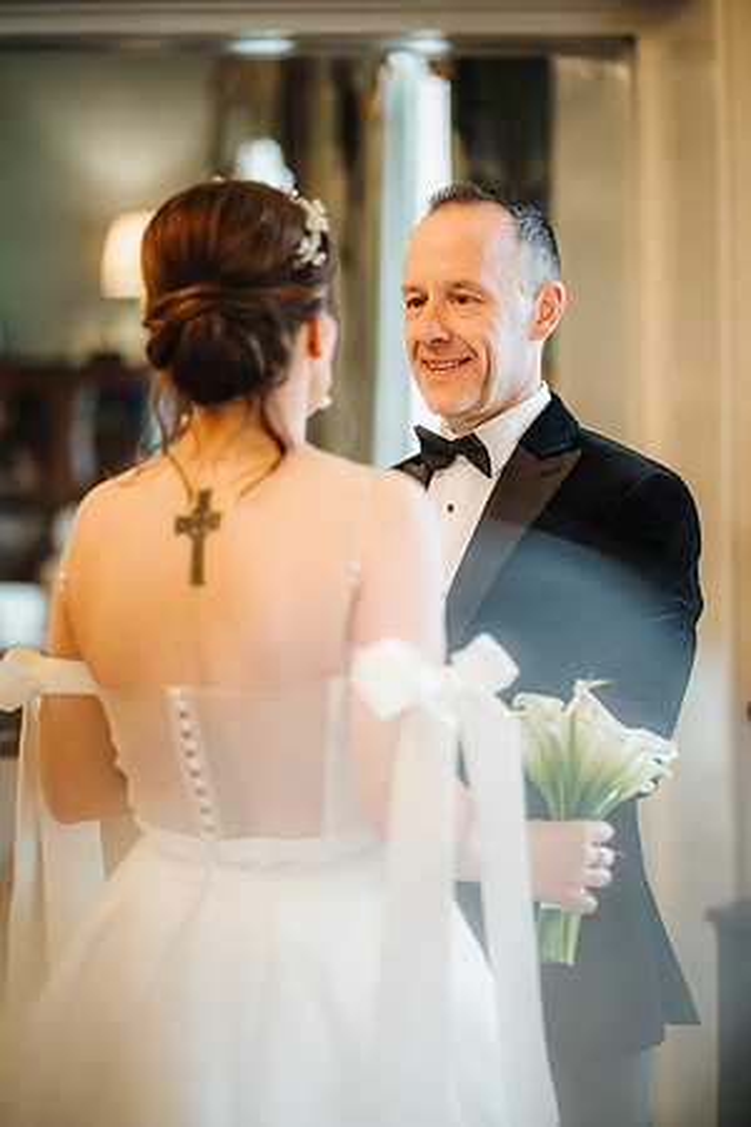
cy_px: 564
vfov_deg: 23.9
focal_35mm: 85
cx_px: 376
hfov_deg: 16.1
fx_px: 2660
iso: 1250
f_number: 1.8
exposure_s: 1/200
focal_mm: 85
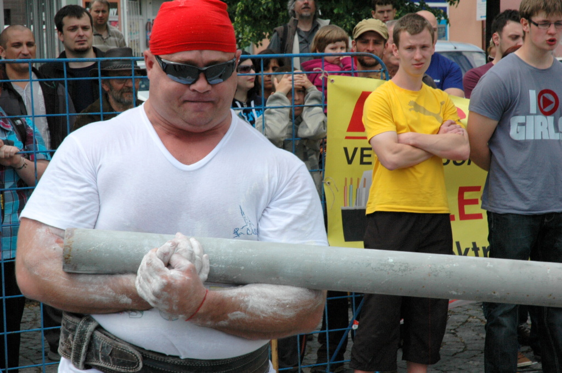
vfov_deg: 13.0
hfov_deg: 19.5
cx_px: 281
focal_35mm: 105
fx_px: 1637
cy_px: 186
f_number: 13
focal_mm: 70
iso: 500
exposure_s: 1/640
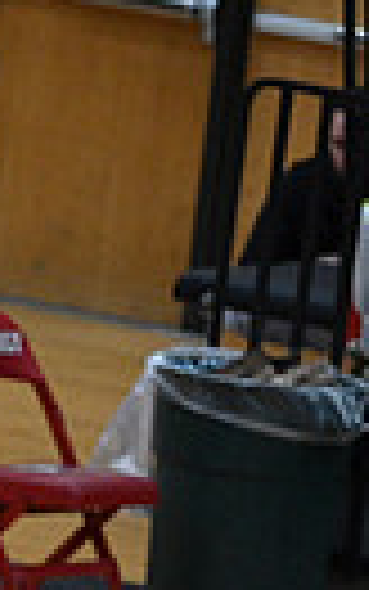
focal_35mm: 787
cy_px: 777
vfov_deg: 2.7
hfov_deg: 1.7
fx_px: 12649
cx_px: -918
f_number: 4
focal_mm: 175
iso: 4000
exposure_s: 1/400
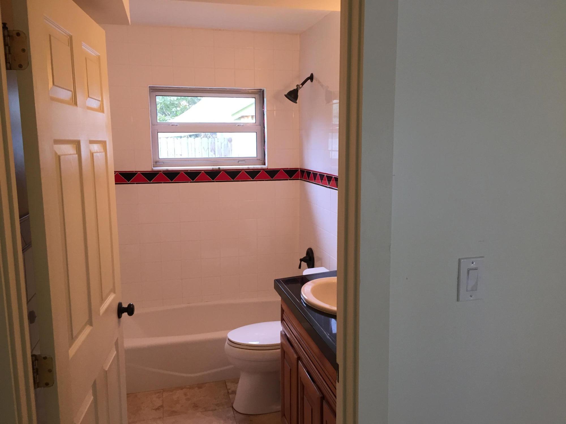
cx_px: 283
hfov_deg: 61.7
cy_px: 212
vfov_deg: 48.2
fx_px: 474
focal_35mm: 29
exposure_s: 1/30
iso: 50
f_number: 2.2
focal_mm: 4.15
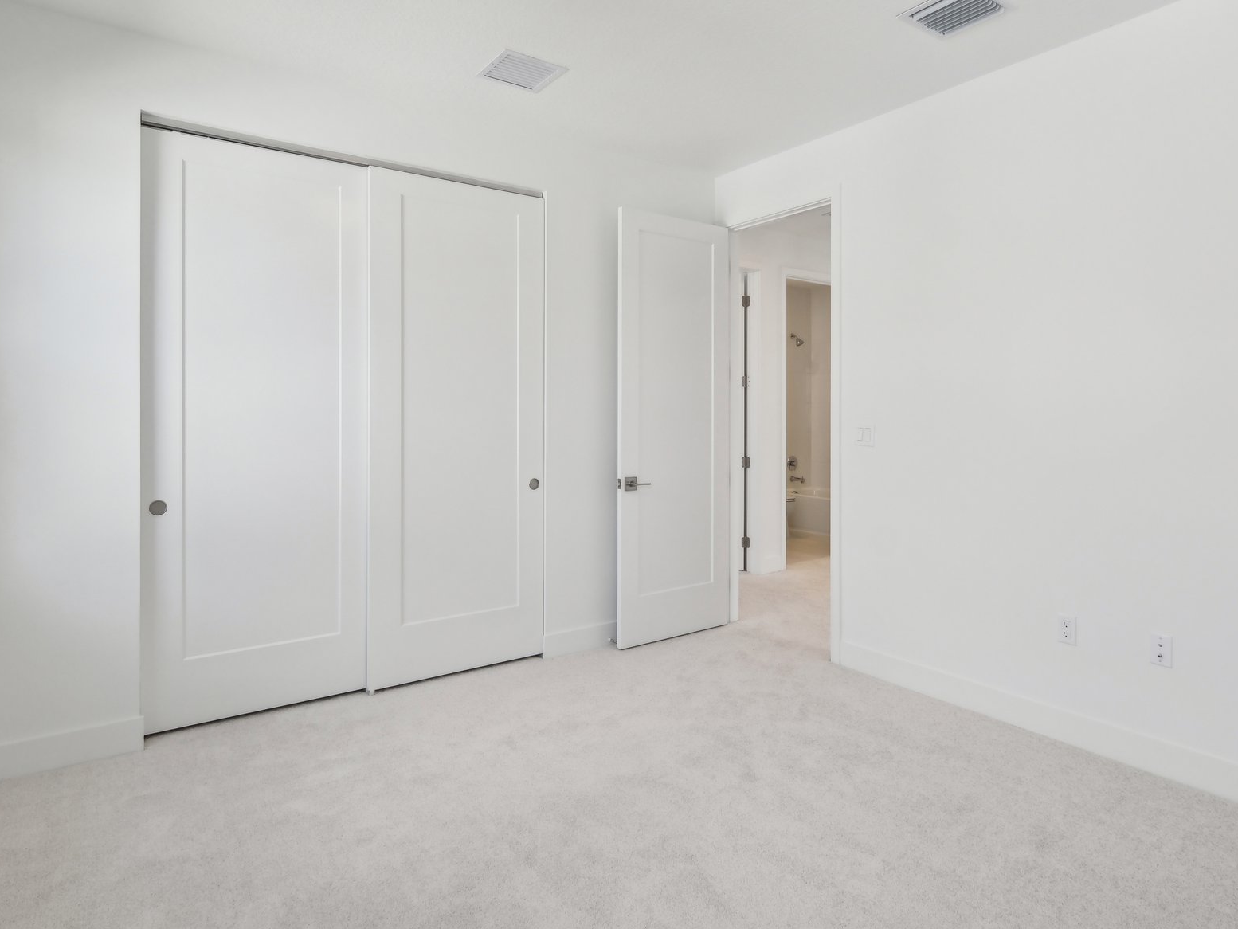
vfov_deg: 68.6
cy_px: 429
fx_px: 680
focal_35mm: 19
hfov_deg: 84.6
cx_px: 629
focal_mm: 10
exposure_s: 1/75
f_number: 8
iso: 400
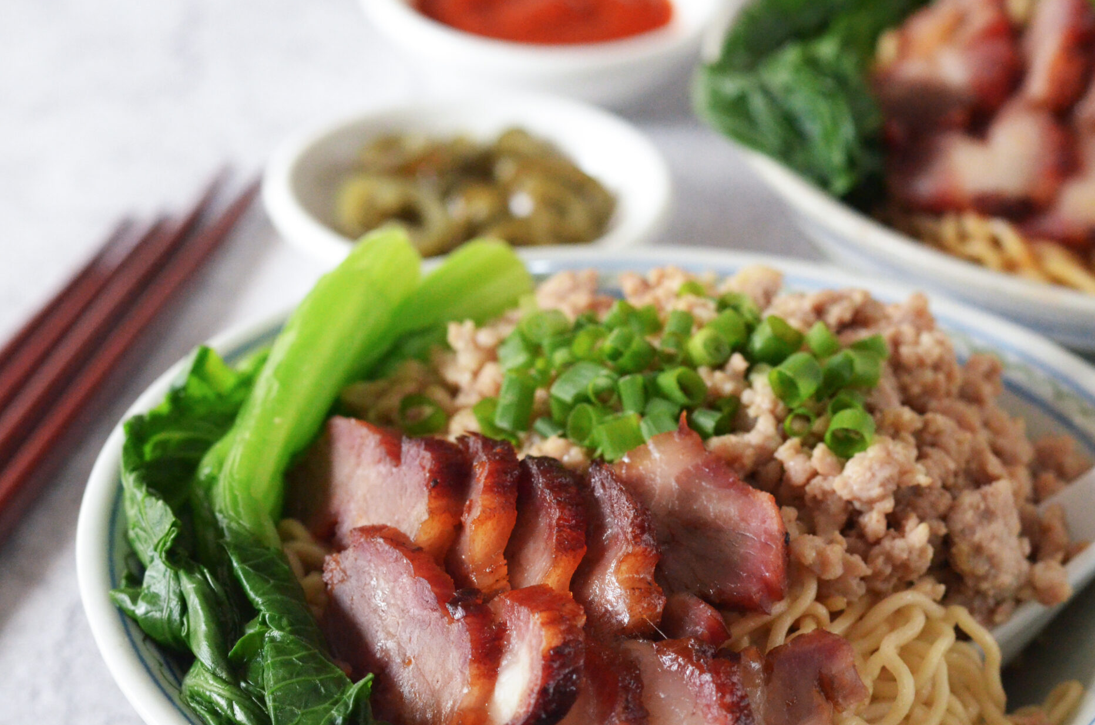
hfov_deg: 19.8
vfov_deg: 13.2
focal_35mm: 103
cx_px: 700
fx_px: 3127
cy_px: 428
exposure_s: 1/320
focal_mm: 50
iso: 3200
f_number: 5.6
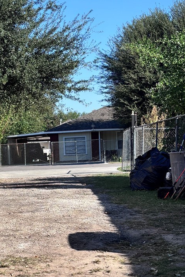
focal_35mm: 78
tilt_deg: -3.7
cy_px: 179
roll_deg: +2.3
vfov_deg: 25.9
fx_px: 601
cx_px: 61
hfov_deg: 17.4
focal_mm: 5.96
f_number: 1.6
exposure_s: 1/2639
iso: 50
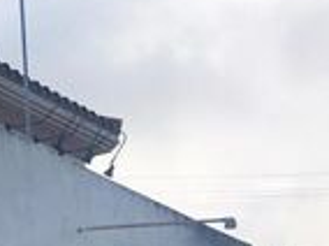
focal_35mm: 131
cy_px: 374
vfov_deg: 10.9
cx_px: -276
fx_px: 1243
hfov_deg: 13.4
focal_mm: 4.15
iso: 25
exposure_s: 1/375
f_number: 2.2
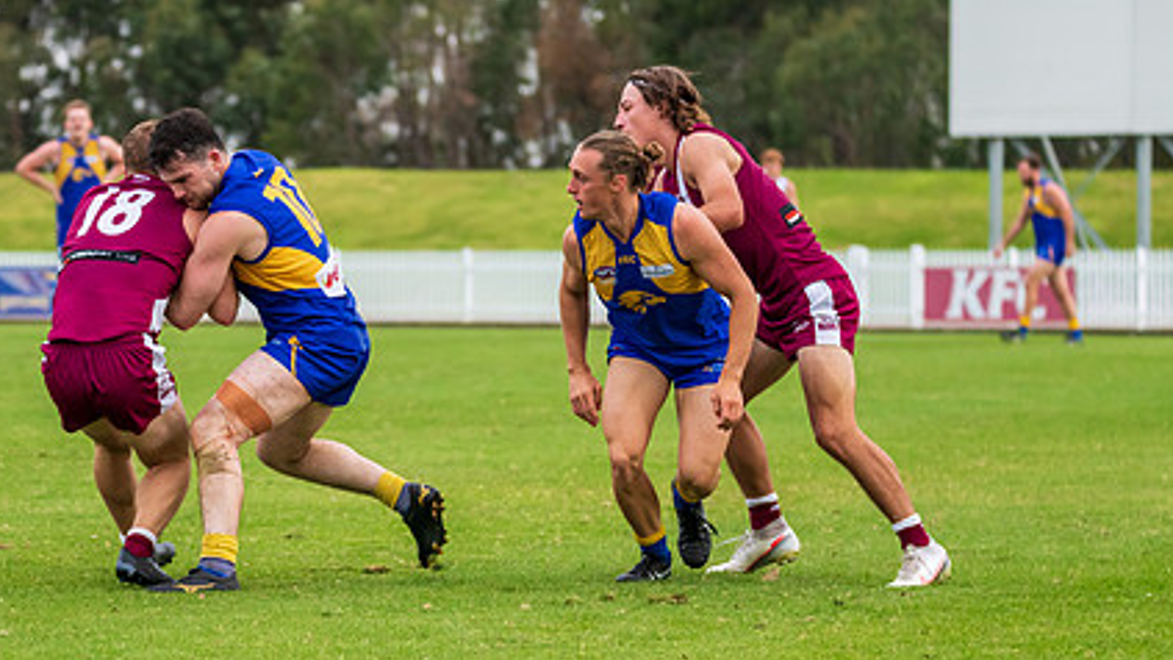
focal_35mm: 273
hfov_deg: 7.9
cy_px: 339
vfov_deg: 4.5
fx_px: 8492
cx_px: 439
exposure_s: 1/1250
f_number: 5.6
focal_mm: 180
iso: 1000
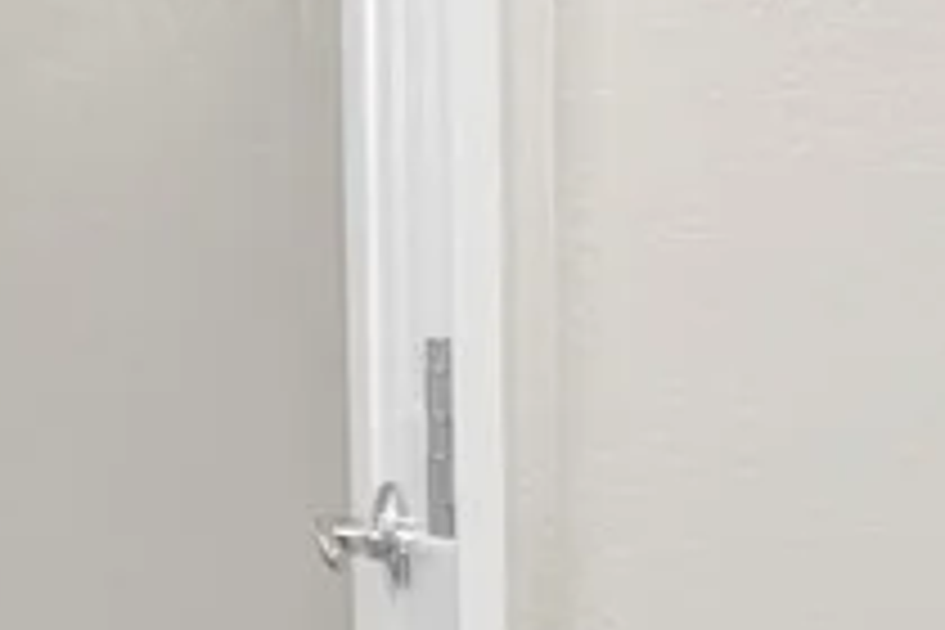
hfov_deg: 16.0
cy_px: 198
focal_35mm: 73
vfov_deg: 18.6
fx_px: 1916
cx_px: -1224
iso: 1600
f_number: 7.1
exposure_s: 1/50
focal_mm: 10
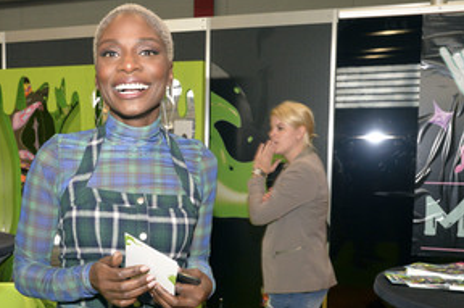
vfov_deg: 28.3
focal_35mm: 47
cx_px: 175
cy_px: 208
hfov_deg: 41.7
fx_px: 605
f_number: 11
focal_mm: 30
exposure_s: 1/100
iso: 5000
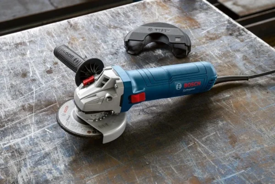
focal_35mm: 56
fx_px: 428
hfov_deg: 35.6
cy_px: 92
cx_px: 138
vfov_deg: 24.2
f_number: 8
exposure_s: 1/20
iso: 400
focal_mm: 56
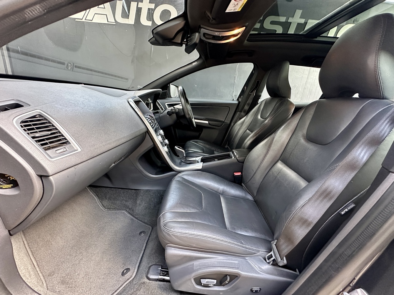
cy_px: 148
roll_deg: -6.3
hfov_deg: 102.1
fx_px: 159
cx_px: 197
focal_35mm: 14
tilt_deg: -17.0
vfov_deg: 85.7
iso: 500
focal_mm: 2.22
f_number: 2.2
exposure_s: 1/60
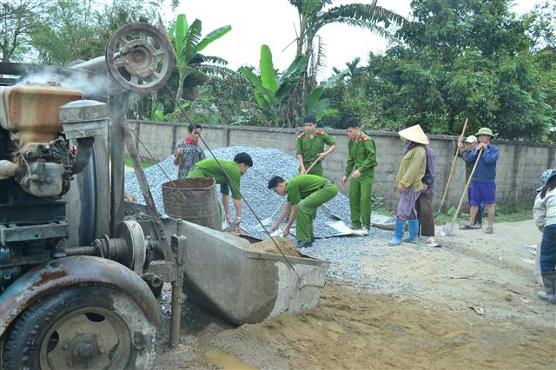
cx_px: 278
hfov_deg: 57.2
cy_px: 185
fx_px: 509
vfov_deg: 39.9
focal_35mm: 33
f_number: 5.6
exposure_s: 1/80
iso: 200
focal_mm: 22
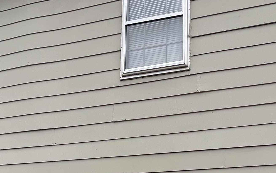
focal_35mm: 62
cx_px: 115
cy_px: 199
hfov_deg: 32.9
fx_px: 466
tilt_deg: +7.9
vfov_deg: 19.9
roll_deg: -1.4
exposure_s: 1/322
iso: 32
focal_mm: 5.1
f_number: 1.6
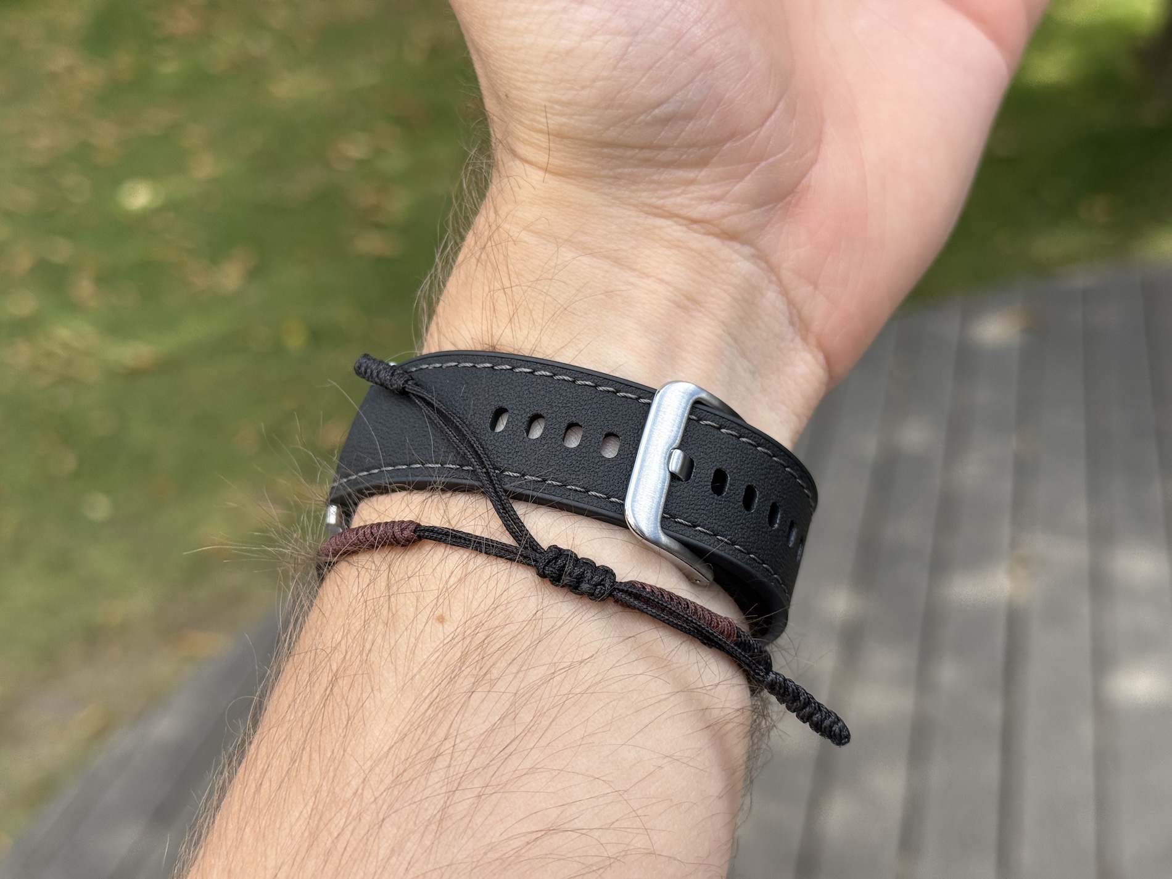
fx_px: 1625
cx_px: 586
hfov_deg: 39.7
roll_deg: +1.7
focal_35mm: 48
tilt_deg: -28.5
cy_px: 440
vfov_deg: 30.3
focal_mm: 6.76
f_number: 1.78
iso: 64
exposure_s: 1/1027
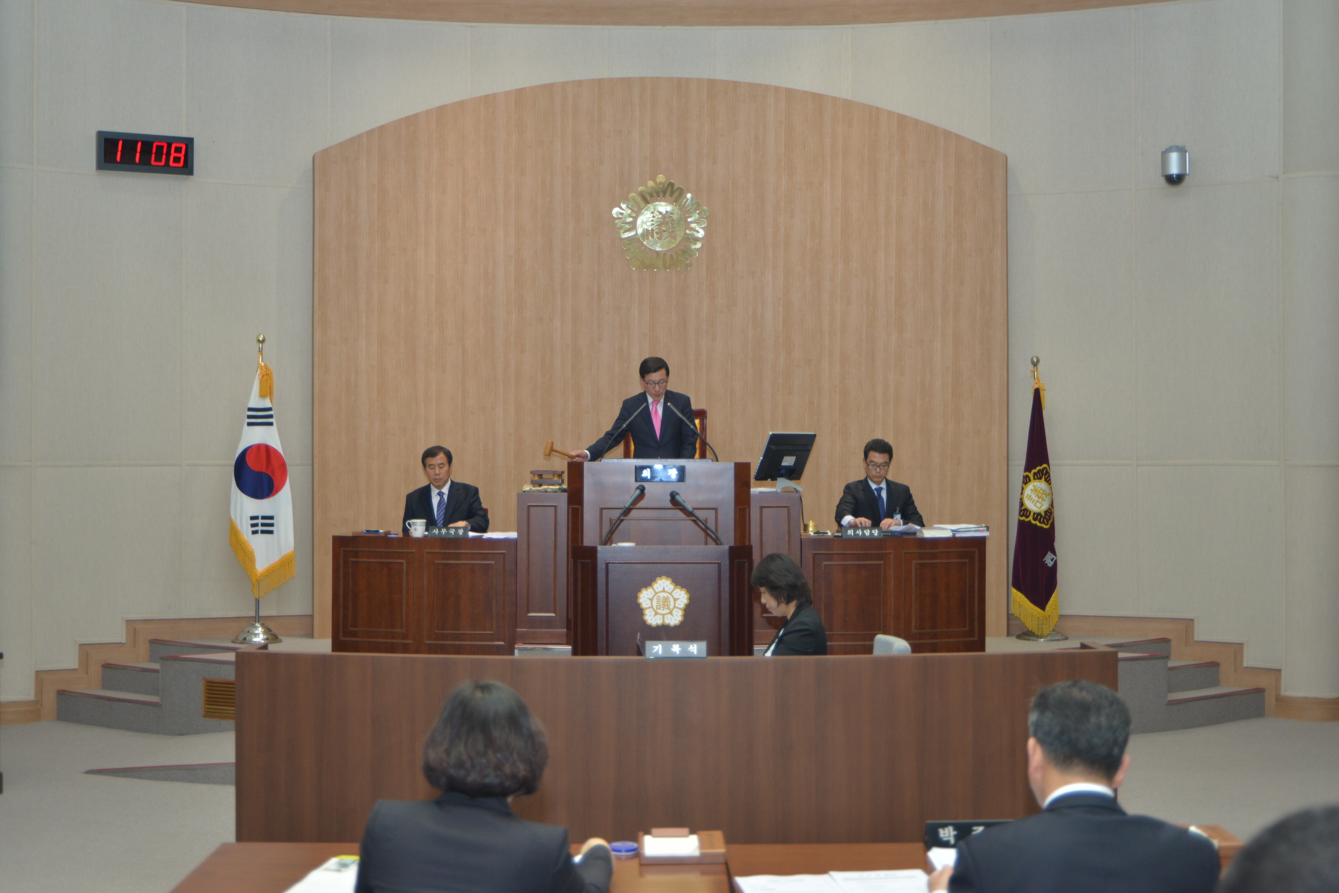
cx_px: 670
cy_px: 446
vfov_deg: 29.9
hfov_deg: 43.6
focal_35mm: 45
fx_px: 1674
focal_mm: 45
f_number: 4.5
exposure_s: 1/160
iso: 800
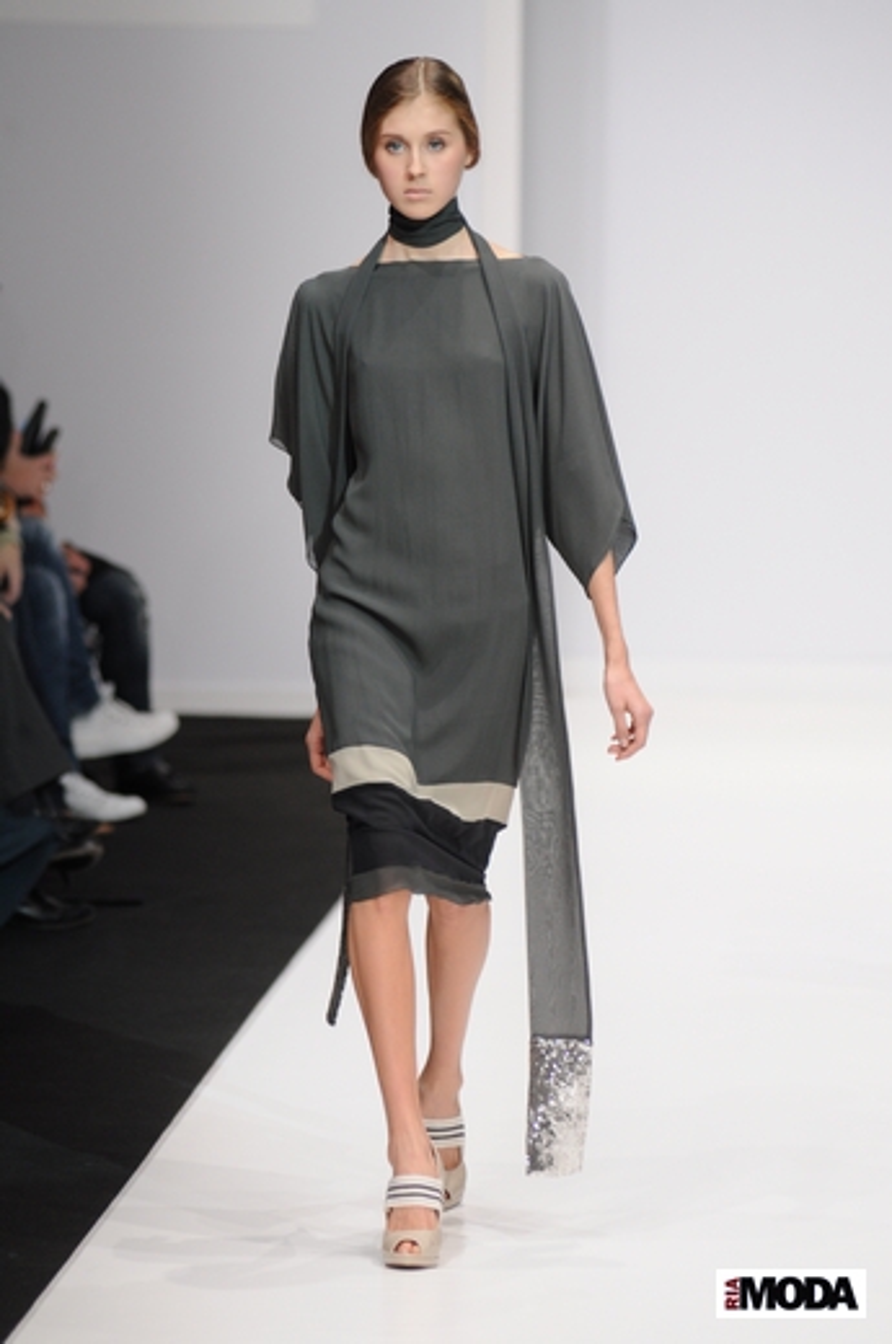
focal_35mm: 218
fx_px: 8110
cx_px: 446
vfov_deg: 9.5
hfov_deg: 6.3
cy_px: 672
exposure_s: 1/200
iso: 800
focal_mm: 145
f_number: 3.2
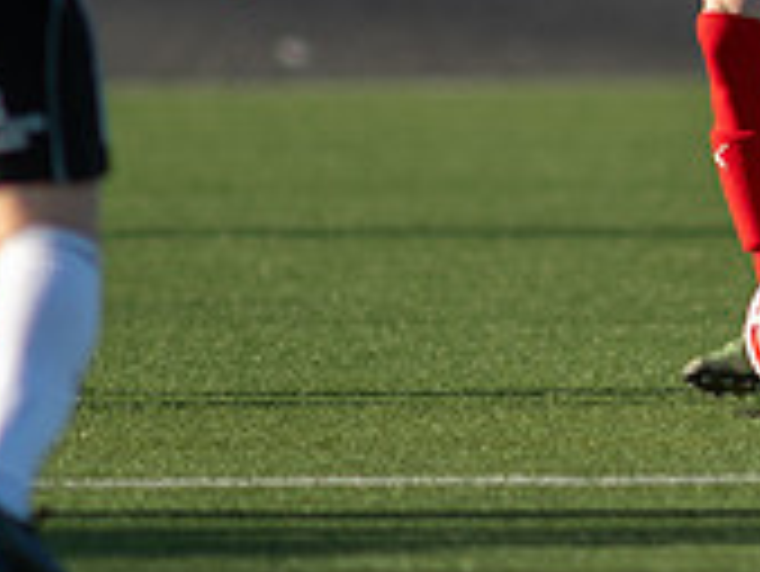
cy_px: -151
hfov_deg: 1.0
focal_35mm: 1997
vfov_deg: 0.7
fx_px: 43876
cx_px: 949
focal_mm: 300
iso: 250
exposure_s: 1/2000
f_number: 3.2
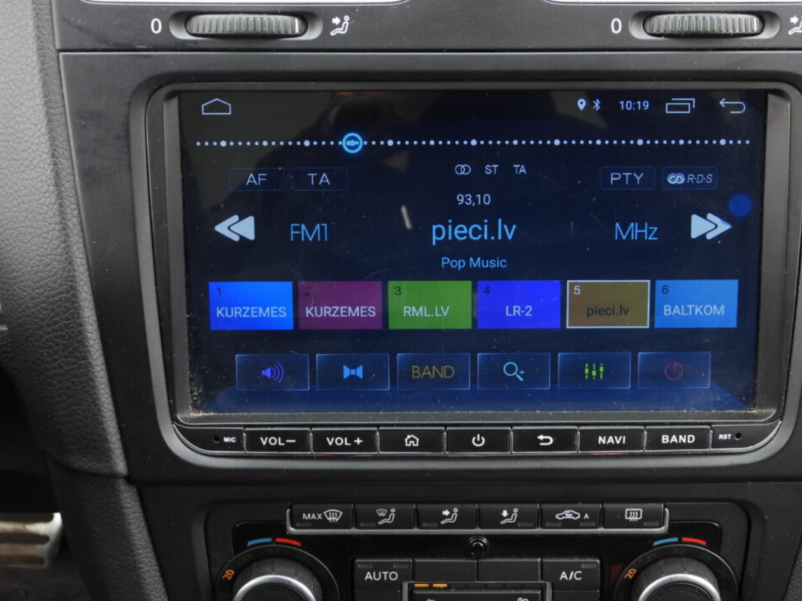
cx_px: 460
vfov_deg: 21.0
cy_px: 338
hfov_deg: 27.7
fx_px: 1622
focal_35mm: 70
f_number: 3.5
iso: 100
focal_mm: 9.8
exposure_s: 1/50
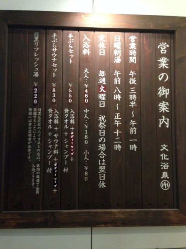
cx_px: 93
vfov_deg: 55.4
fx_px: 236
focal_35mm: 33
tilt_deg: +4.1
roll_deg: -1.0
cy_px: 124
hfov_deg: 42.9
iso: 500
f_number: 2.4
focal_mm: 4.12
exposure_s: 1/15
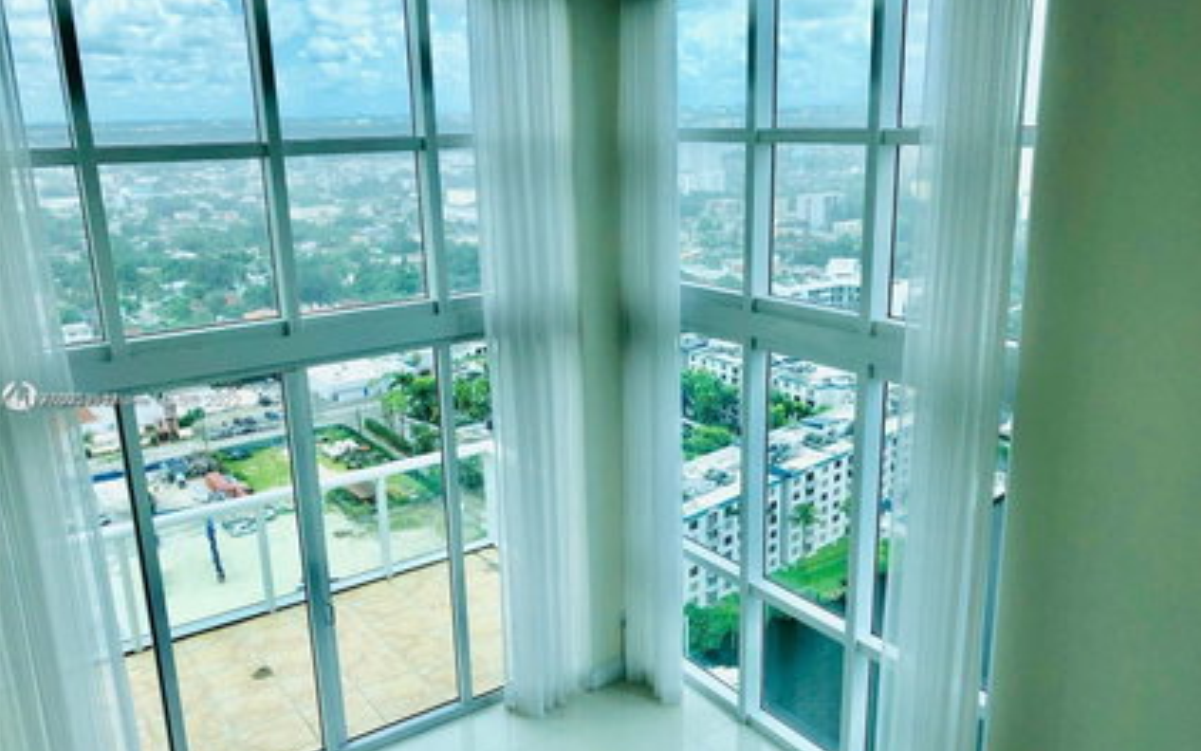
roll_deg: +0.4
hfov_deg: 62.9
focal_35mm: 30
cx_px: 605
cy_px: 401
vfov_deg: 41.8
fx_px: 982
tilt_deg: -15.2
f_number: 1.8
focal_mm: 4
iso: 20
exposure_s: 1/838
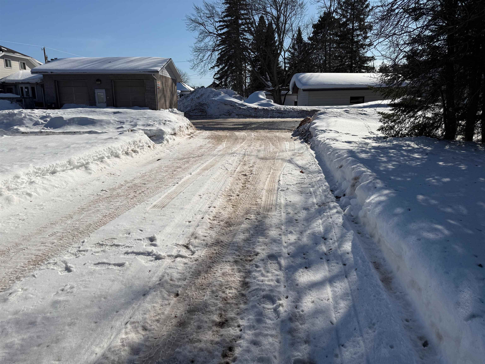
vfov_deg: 56.8
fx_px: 336
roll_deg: +1.6
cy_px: 182
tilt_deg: -12.2
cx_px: 242
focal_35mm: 24
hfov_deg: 71.6
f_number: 1.78
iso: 80
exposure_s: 1/14286
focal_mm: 6.76
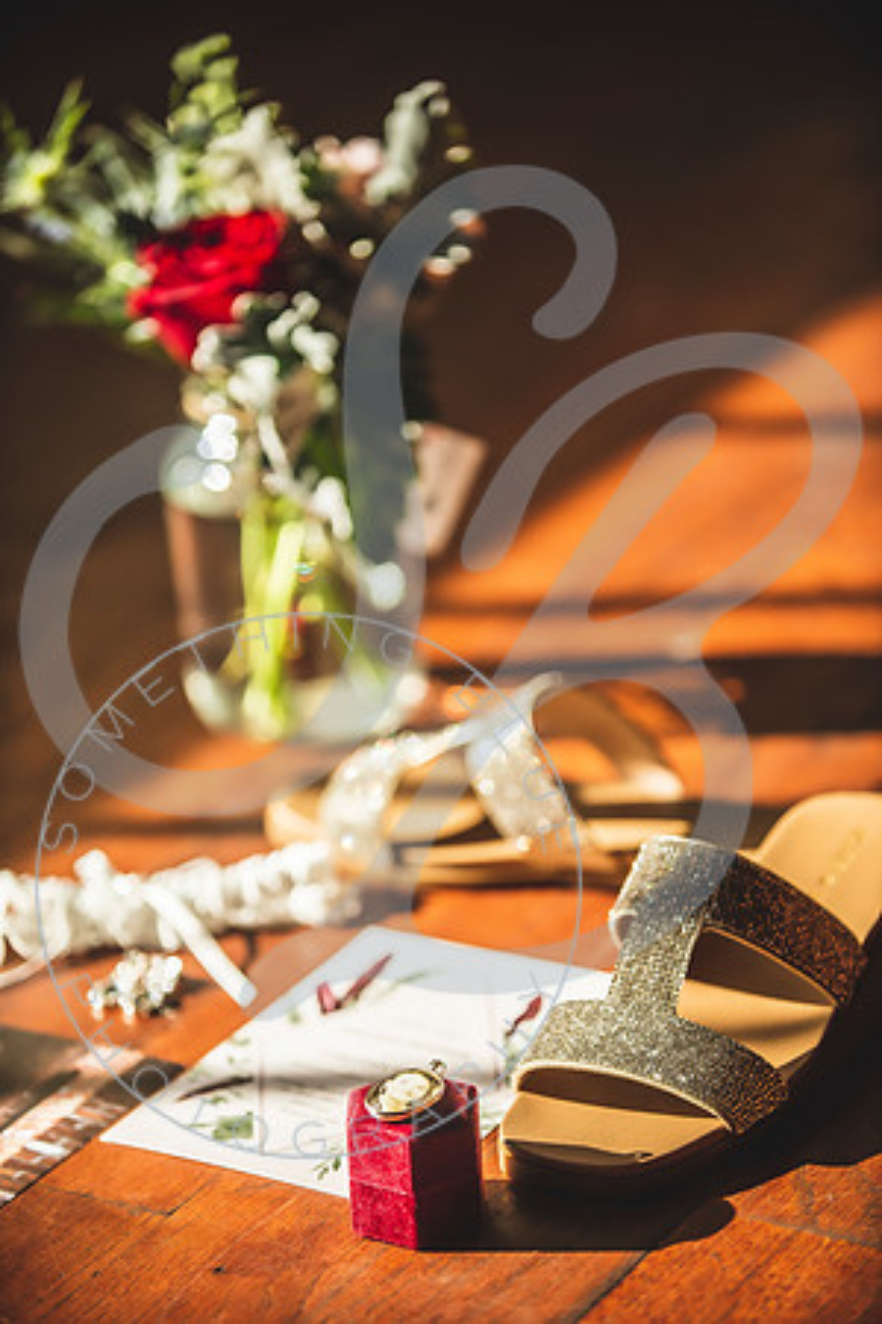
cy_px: 662
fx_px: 3858
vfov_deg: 19.5
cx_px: 441
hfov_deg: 13.0
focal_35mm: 105
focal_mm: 105
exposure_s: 1/1600
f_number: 2.8
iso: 200
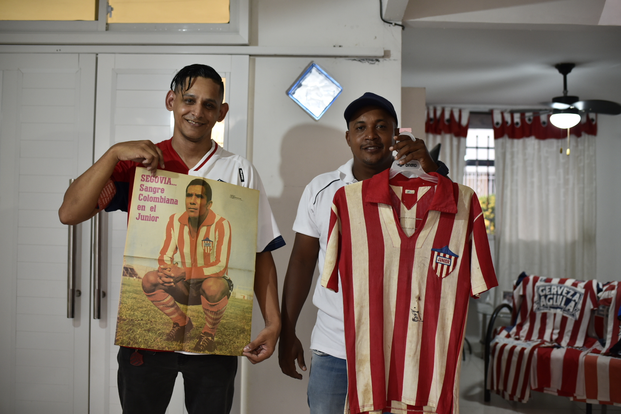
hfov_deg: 54.4
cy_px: 207
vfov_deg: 37.9
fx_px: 604
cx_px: 310
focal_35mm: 35
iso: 1000
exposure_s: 1/50
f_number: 2.5
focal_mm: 35
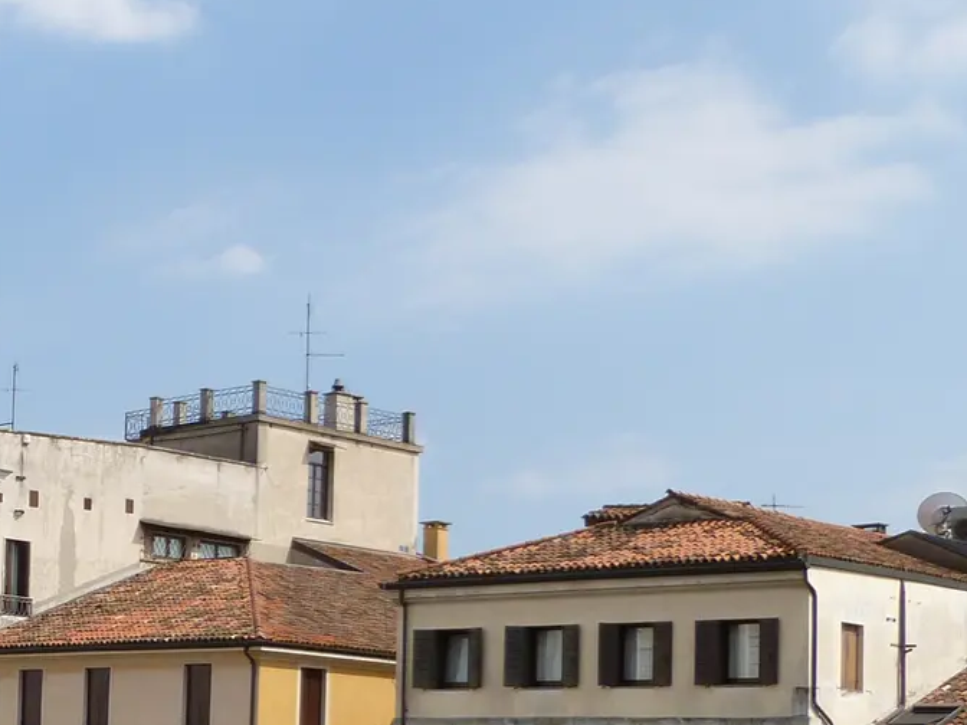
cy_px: 643
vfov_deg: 18.2
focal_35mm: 80
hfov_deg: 23.0
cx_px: -91
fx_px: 2235
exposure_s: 1/1300
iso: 100
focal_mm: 5
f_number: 3.3
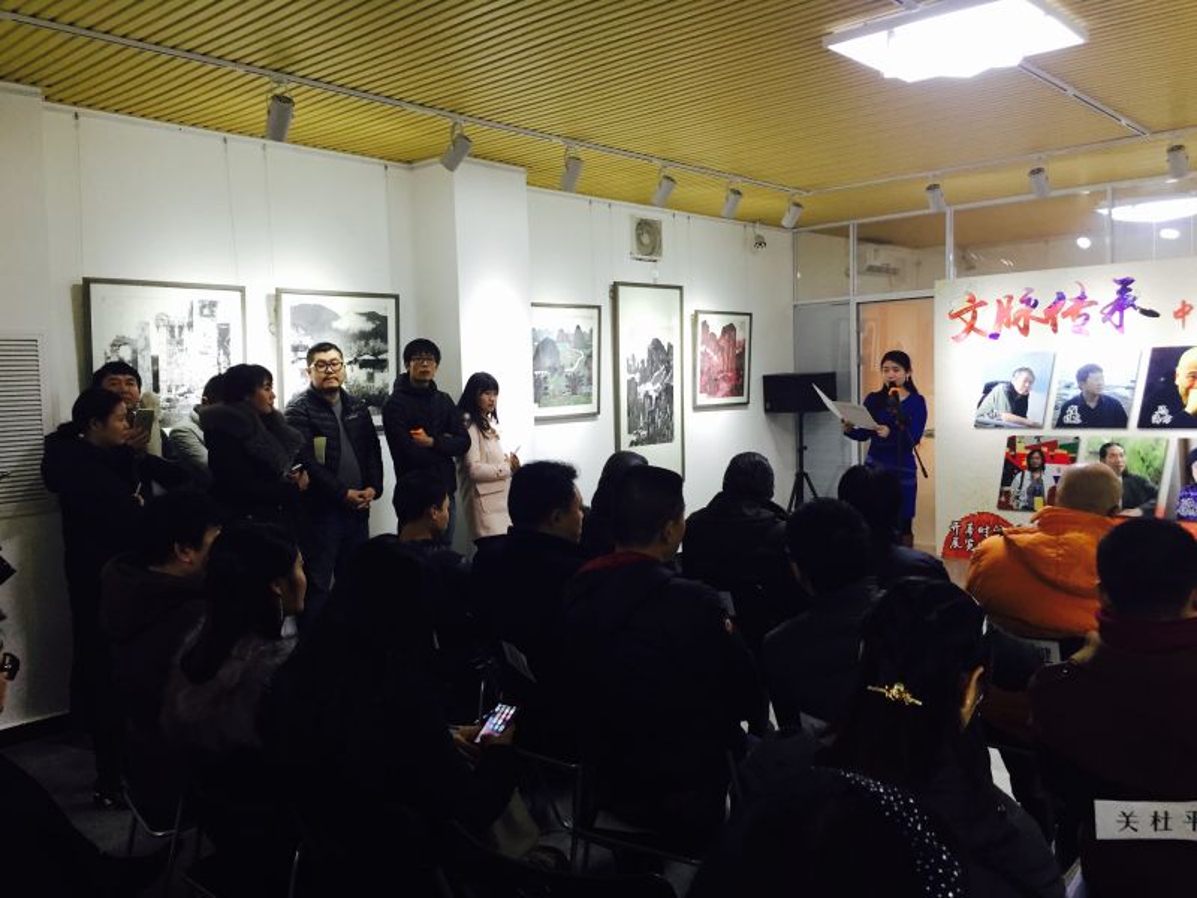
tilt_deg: -4.5
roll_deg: +2.4
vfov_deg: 48.2
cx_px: 598
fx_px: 1003
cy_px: 449
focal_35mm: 29
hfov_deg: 61.7
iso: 100
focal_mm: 4.15
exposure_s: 1/30
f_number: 2.2
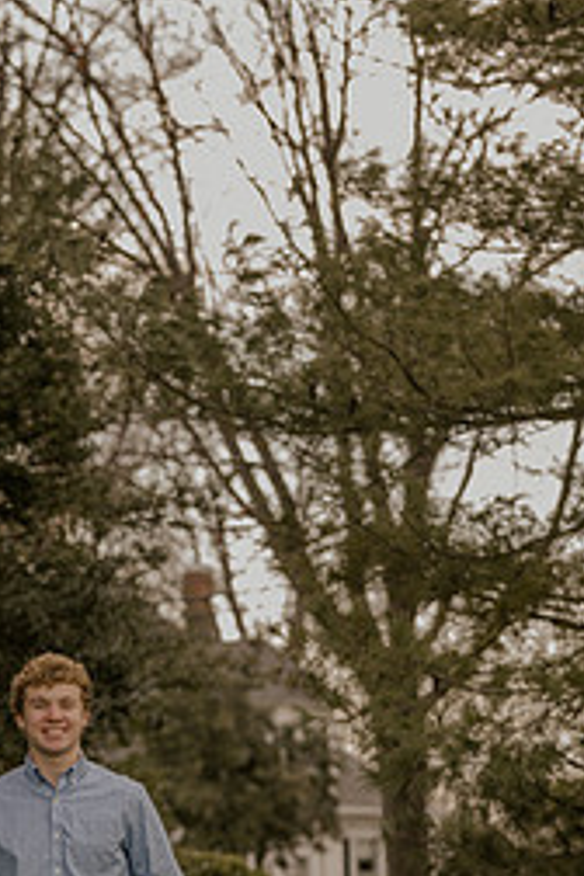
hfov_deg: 9.0
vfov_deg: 13.4
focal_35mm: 152
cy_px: 779
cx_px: 76
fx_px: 3698
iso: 100
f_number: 2.8
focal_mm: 85
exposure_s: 1/200
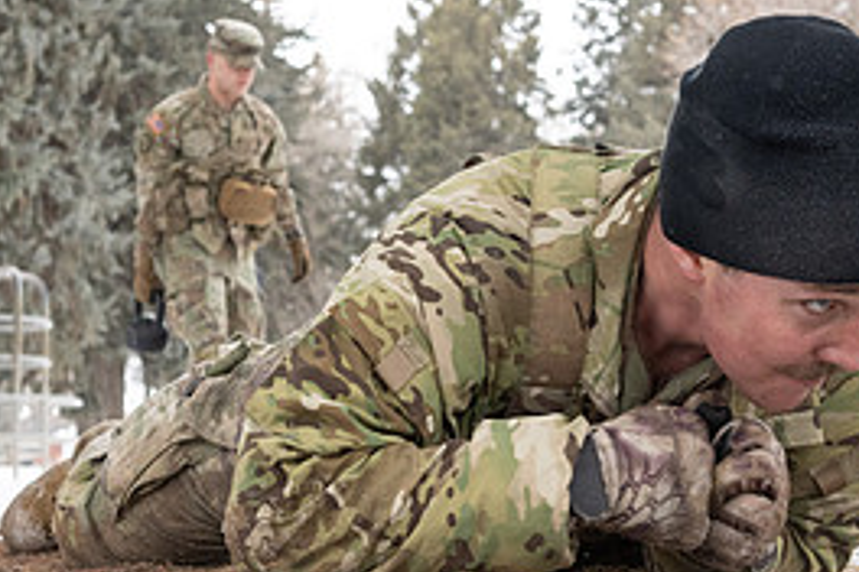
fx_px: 1670
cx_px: 459
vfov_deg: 19.5
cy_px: 314
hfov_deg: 28.8
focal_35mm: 70
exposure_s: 1/800
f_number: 4
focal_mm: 28.5
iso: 1600
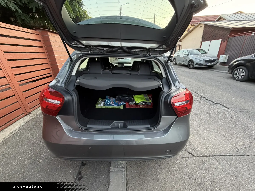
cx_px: 128
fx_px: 103
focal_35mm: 14
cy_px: 96
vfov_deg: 85.7
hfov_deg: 102.1
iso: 320
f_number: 2.2
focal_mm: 2.22
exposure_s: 1/121
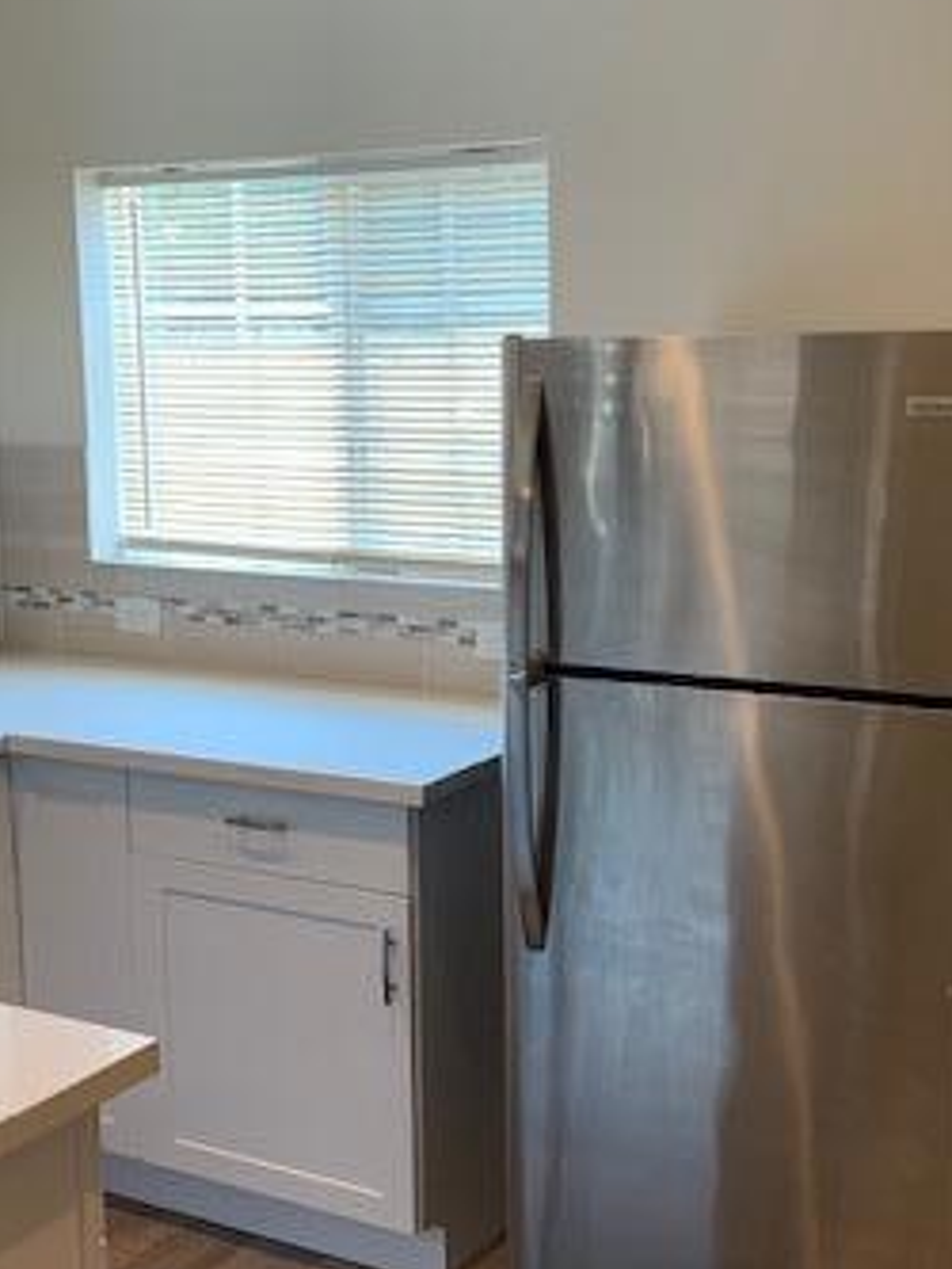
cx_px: 480
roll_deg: +0.0
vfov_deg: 38.2
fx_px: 1832
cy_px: 610
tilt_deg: -8.0
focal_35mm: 50
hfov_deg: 29.1
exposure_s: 1/120
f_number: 1.8
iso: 80
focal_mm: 4.25
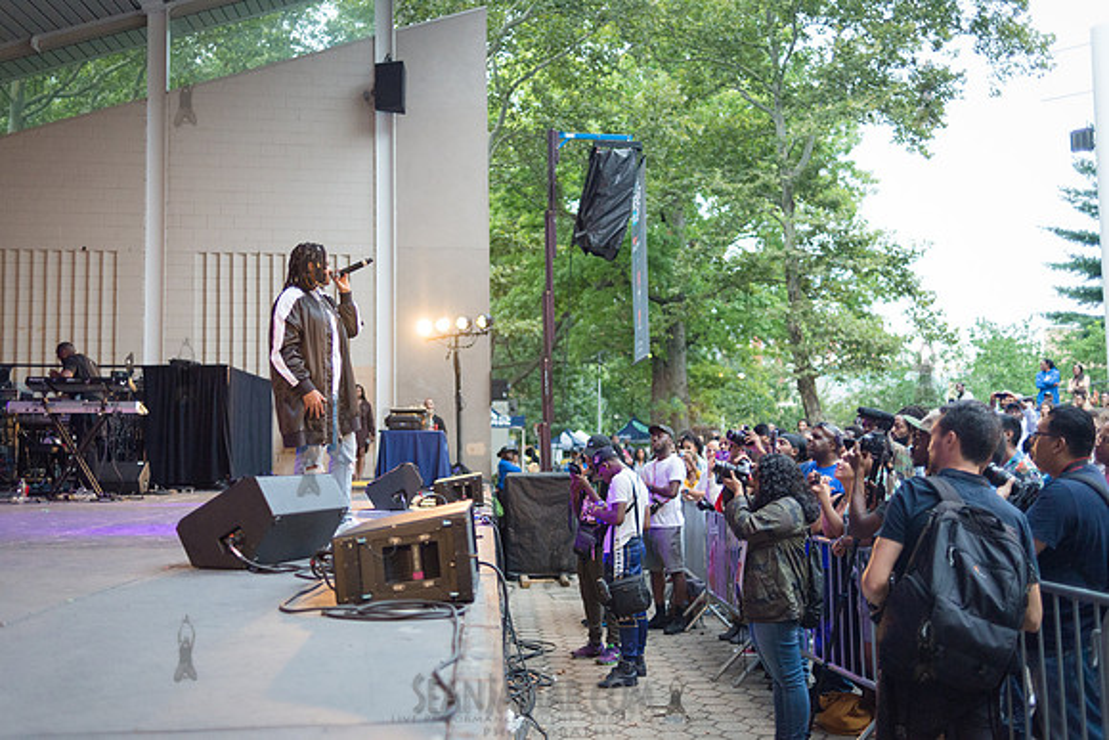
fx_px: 1078
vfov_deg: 37.9
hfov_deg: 54.4
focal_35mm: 35
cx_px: 554
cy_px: 370
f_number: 2
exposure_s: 1/800
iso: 2500
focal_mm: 35
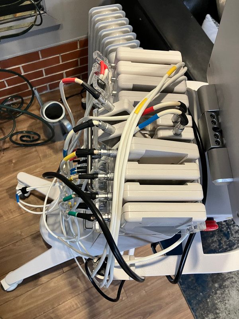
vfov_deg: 63.4
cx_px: 120
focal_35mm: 28
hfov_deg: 49.7
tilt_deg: -65.6
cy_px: 160
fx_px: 258
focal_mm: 3.99
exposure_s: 1/60
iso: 200
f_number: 1.8
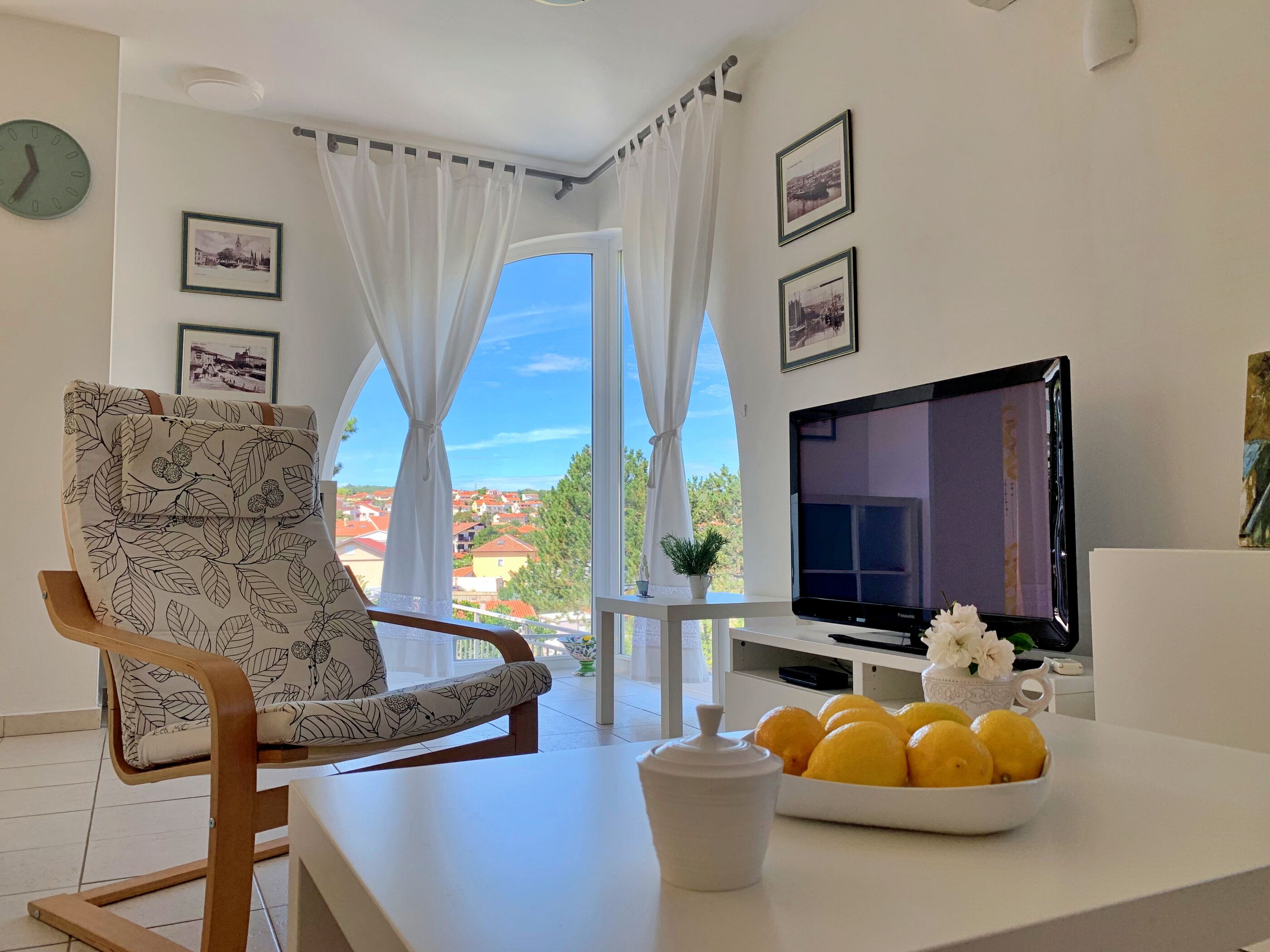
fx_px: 954
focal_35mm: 26
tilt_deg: +4.1
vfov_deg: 53.1
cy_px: 476
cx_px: 635
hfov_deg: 67.3
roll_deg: -0.2
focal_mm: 4.25
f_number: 1.8
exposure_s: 1/213
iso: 25
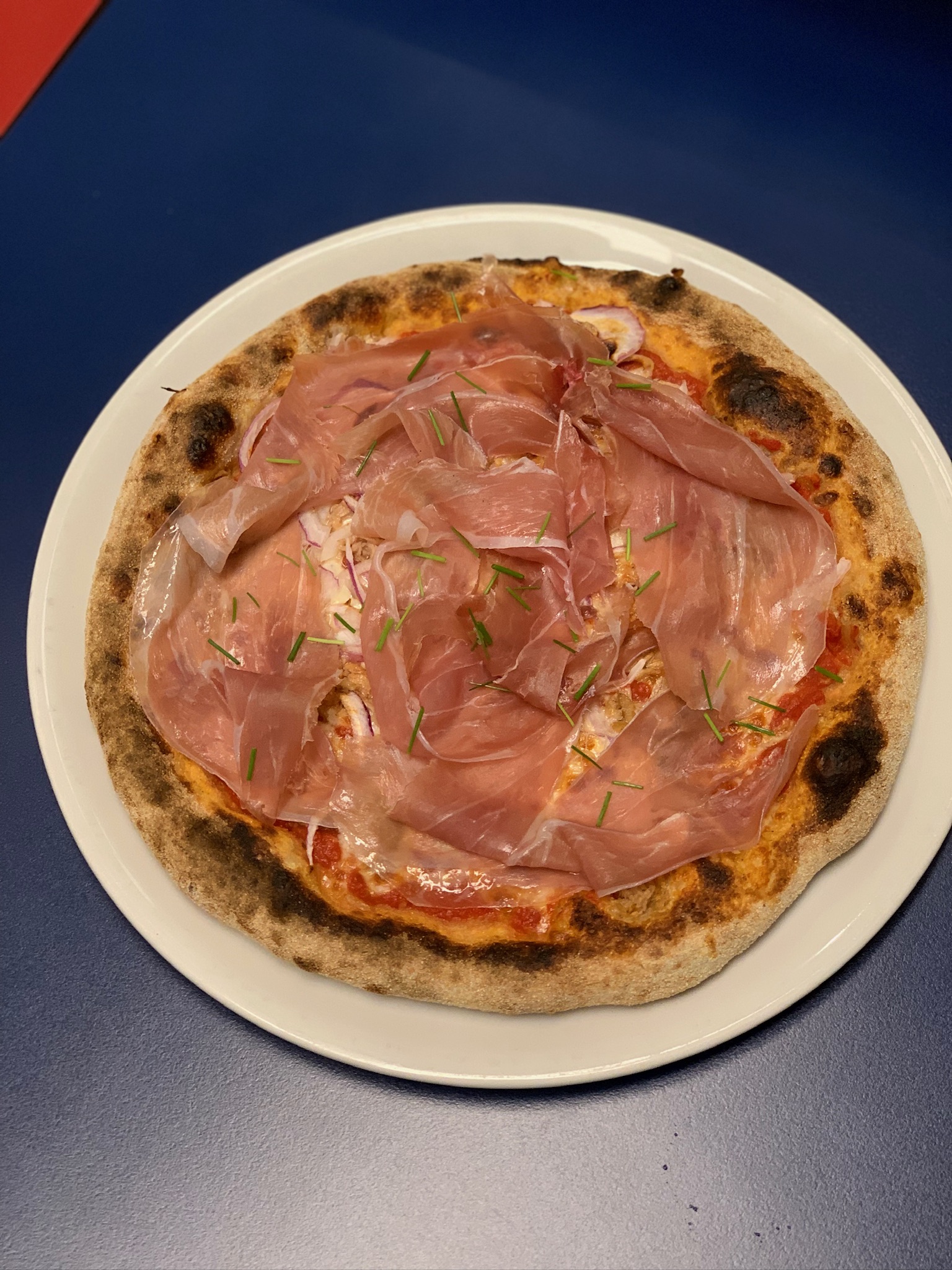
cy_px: 635
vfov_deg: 36.8
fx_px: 1907
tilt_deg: -67.0
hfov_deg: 28.0
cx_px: 476
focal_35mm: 52
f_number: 2.4
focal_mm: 6
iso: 125
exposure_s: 1/50
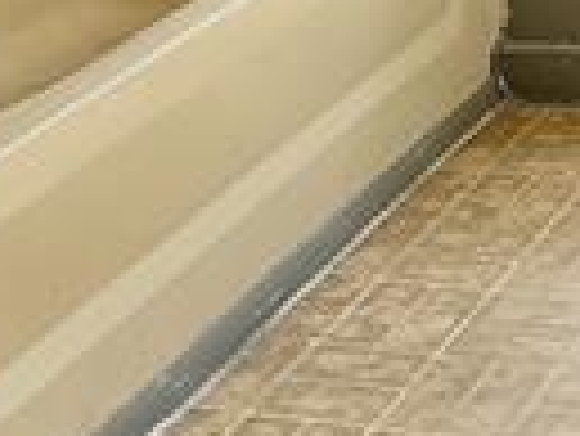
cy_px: -479
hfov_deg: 14.7
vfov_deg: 11.1
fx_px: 1996
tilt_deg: -7.5
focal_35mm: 119
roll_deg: -0.1
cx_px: 1016
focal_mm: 6.86
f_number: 1.78
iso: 200
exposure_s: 1/120
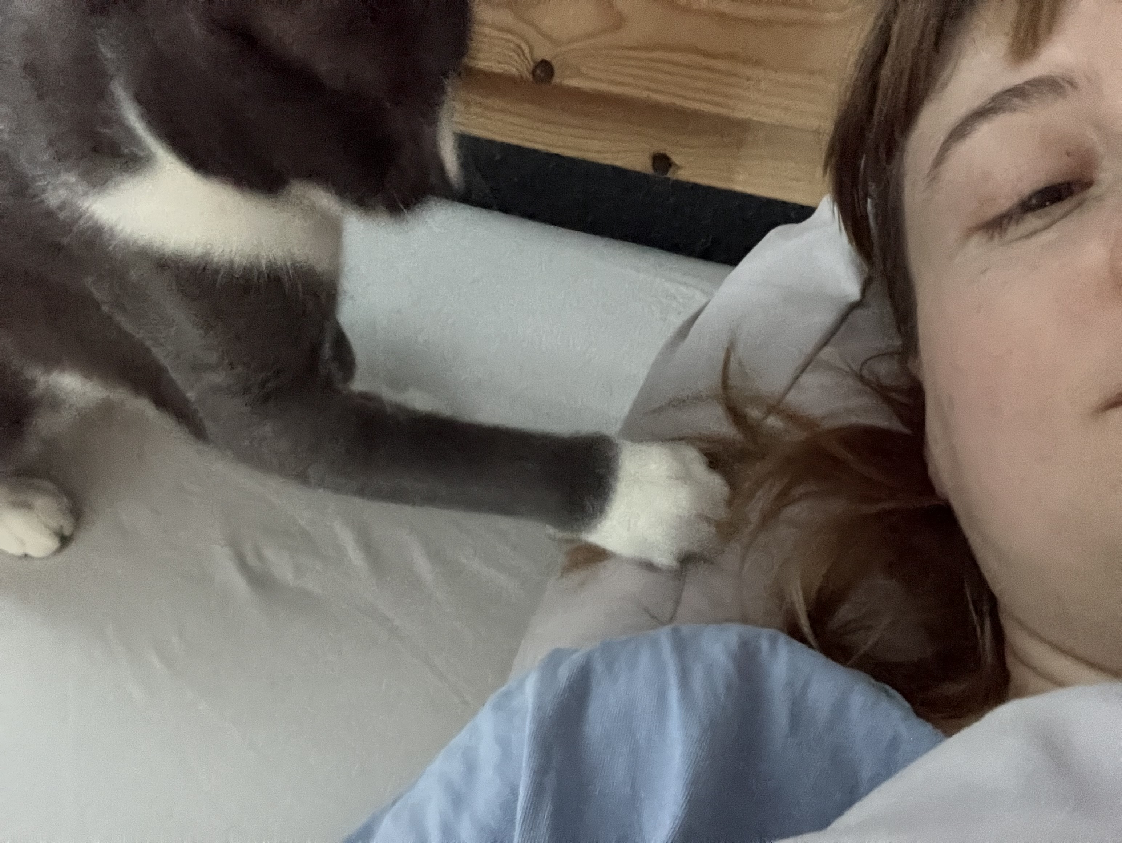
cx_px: 561
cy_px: 422
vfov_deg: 44.2
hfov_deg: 56.8
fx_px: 1038
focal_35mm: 32
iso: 1250
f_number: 2.2
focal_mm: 2.87
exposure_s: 1/15
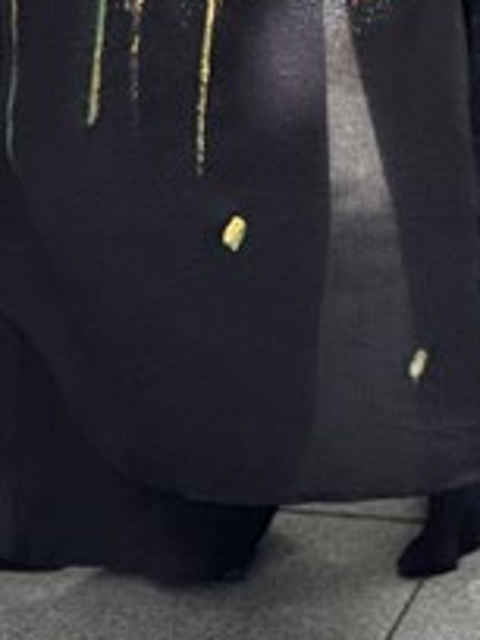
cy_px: -562
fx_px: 3661
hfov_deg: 7.5
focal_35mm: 198
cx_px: 285
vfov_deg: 9.5
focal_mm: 6.76
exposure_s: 1/995
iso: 64
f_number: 1.78
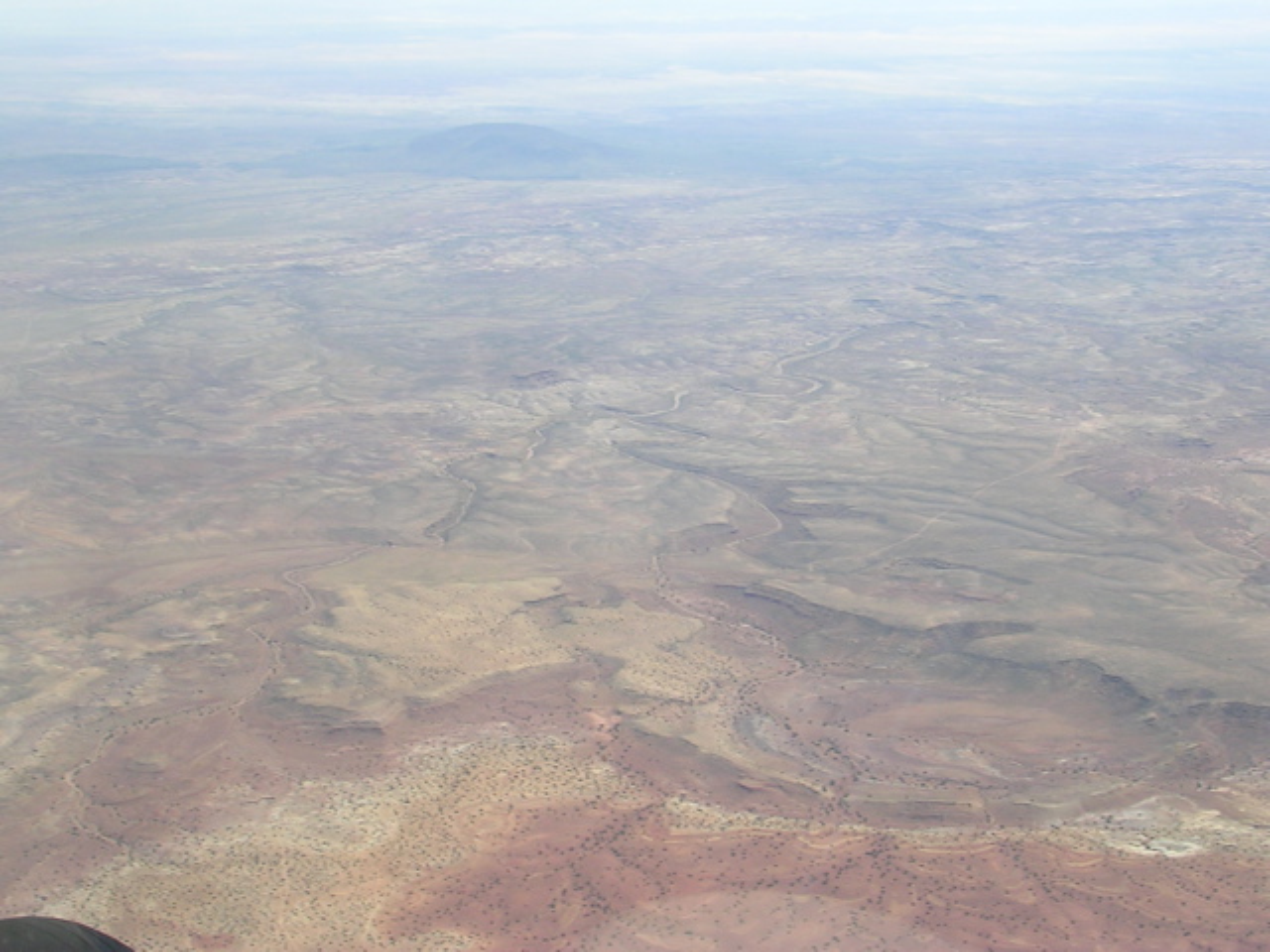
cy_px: 476
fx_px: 1944
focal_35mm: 53
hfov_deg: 36.2
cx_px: 635
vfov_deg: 27.5
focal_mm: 8
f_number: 6.4
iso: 50
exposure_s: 1/166
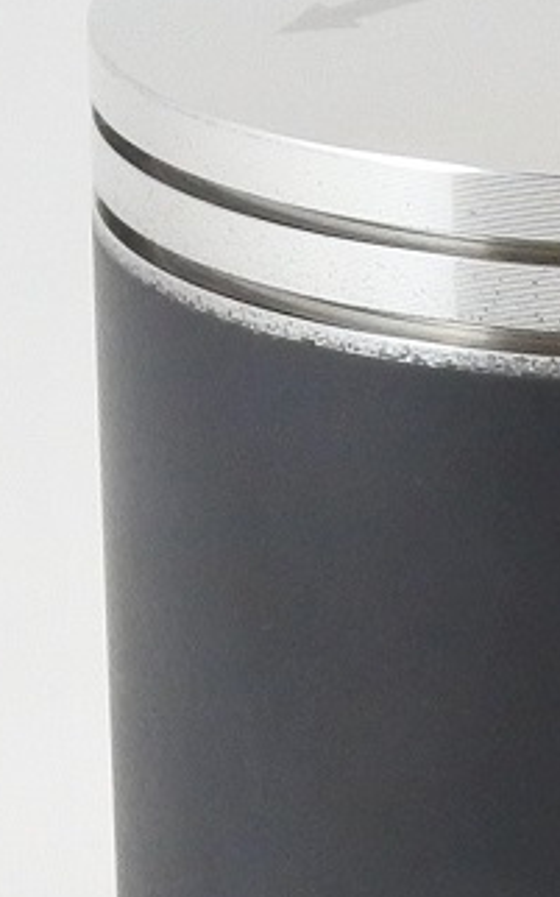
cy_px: 981
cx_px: 677
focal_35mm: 327
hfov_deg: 4.0
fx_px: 7992
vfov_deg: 6.4
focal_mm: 21
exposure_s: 1/125
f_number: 4.8
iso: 720
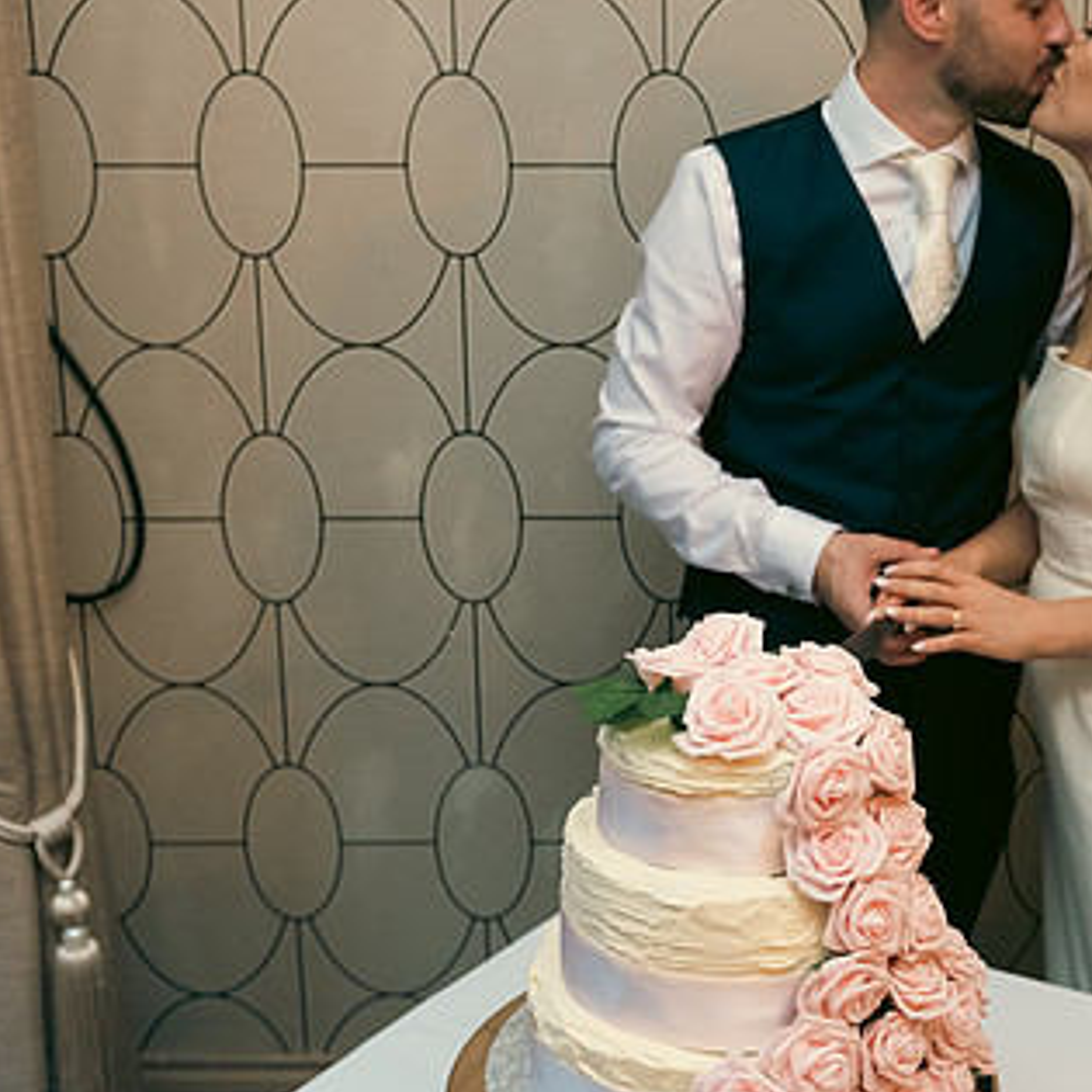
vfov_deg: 31.1
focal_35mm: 55
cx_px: 766
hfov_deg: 30.7
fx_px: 1963
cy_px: 497
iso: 800
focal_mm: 32
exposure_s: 1/160
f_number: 3.5
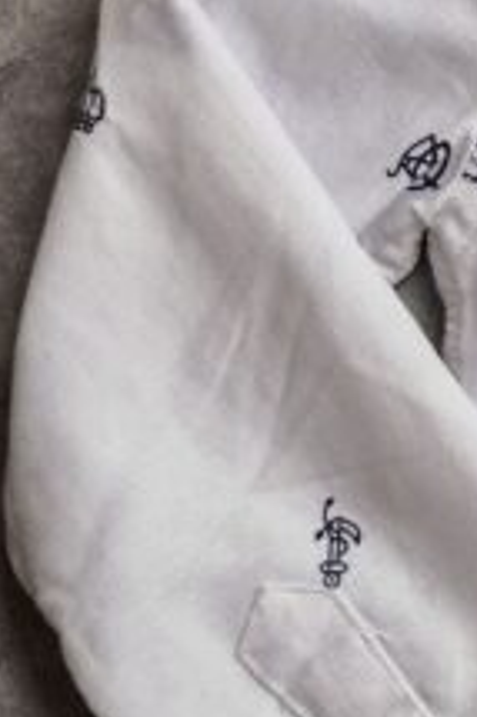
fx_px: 2269
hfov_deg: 10.7
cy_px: 360
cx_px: 1027
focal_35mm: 114
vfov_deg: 18.0
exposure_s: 1/365
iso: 25
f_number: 1.8
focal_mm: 5.4
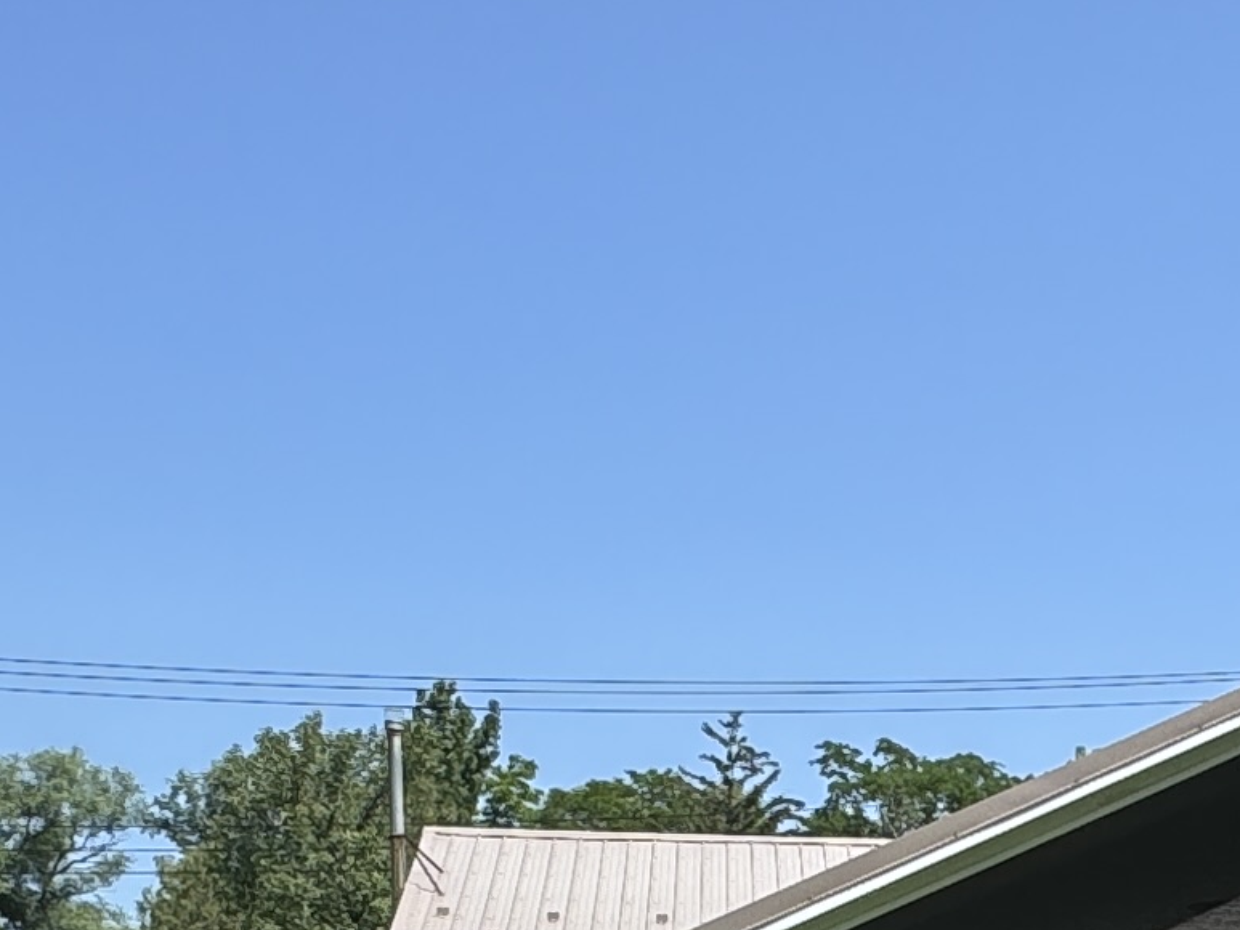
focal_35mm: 73
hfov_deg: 24.7
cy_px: 1207
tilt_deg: +1.0
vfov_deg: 18.7
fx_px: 2615
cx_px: 1383
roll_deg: -0.1
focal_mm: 2.22
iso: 50
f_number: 2.2
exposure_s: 1/1506
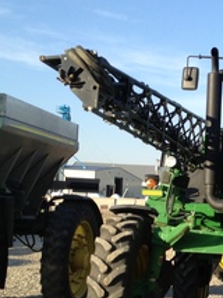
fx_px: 766
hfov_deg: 16.0
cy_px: 209
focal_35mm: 89
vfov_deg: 21.9
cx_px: 259
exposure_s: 1/756
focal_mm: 4.28
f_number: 2.4
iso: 50
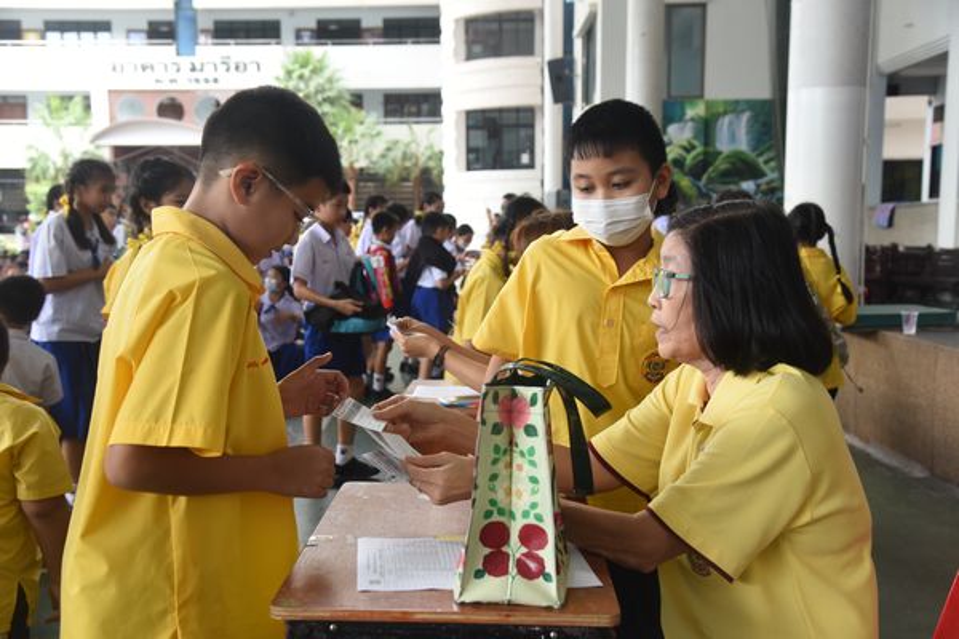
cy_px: 320
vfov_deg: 33.4
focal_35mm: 40
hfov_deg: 48.5
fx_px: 1065
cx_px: 480
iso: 800
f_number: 5.6
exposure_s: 1/125
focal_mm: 40
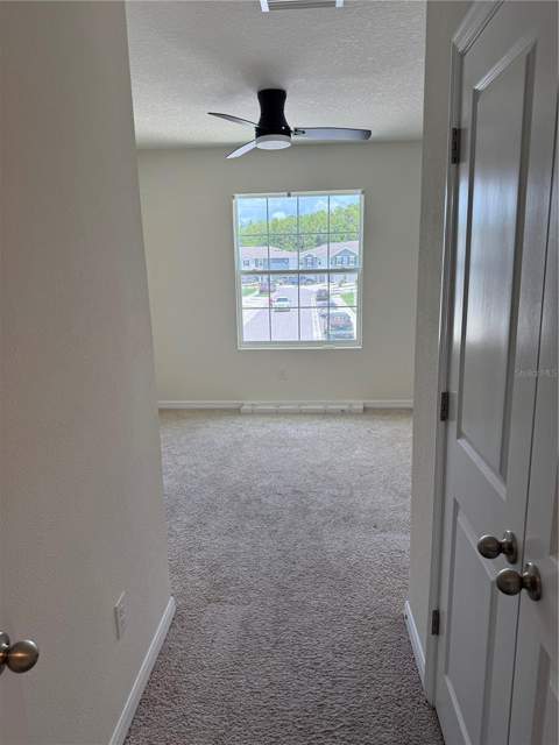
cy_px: 372
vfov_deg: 71.6
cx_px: 280
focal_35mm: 24
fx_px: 517
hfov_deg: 56.8
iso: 100
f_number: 1.78
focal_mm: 6.76
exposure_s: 1/348
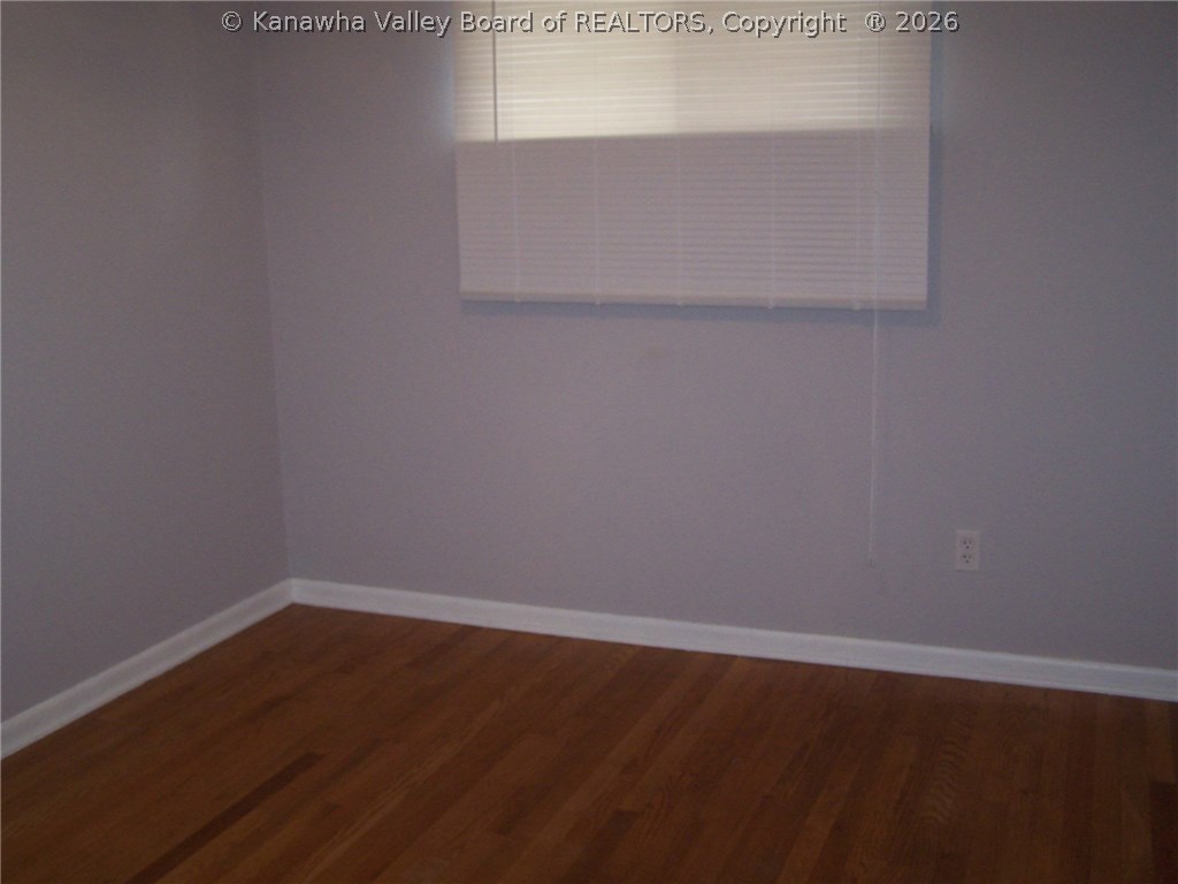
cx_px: 589
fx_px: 1293
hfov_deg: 49.0
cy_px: 442
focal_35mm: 38
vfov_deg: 37.7
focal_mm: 6.3
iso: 140
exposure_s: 1/60
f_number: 2.8
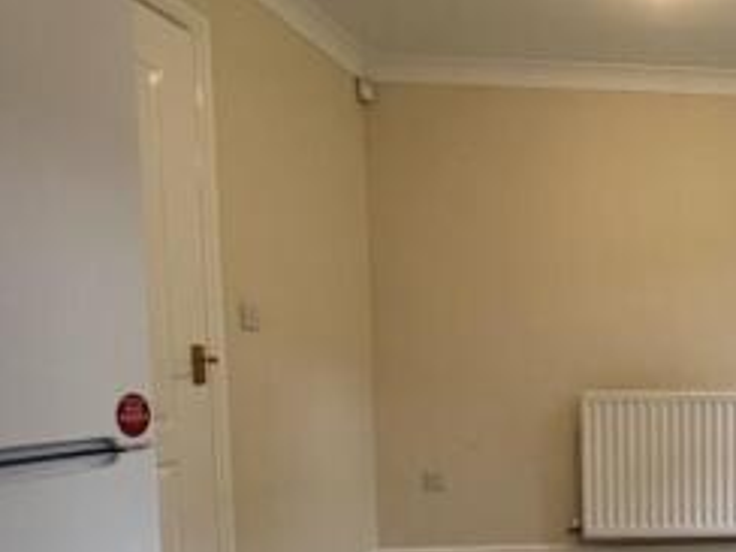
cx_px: 801
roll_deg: +0.7
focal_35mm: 31
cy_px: 415
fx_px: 659
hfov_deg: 44.9
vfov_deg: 43.9
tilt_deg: -4.3
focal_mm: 1.57
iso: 100
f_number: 1.8
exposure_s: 1/100
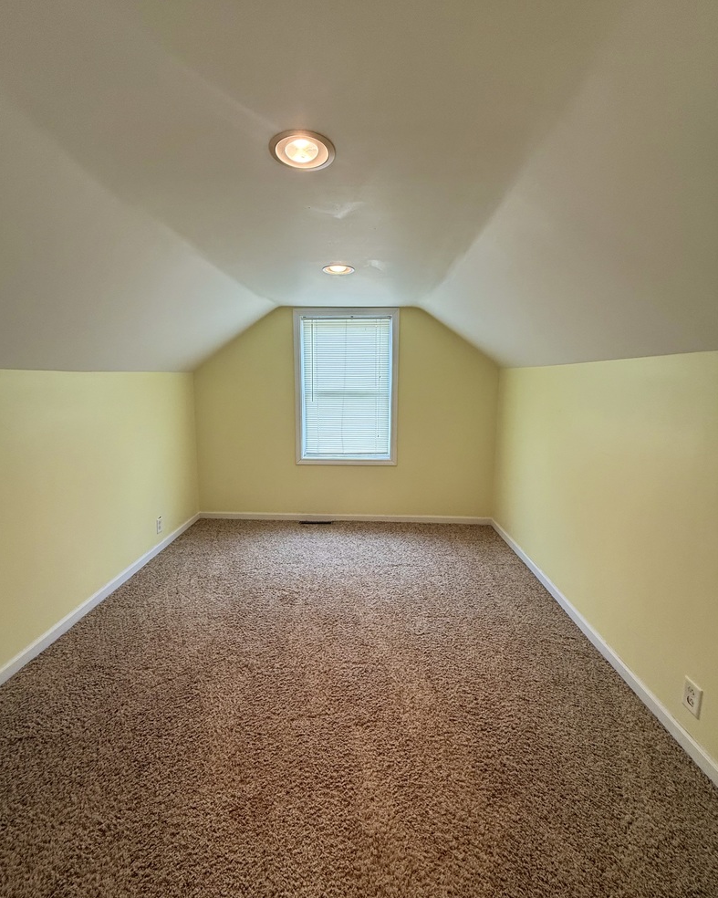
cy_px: 433
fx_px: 398
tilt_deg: -6.5
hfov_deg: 84.0
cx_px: 351
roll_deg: -1.4
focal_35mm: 15
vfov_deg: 96.8
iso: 160
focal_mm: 2.22
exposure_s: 1/120
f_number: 2.2
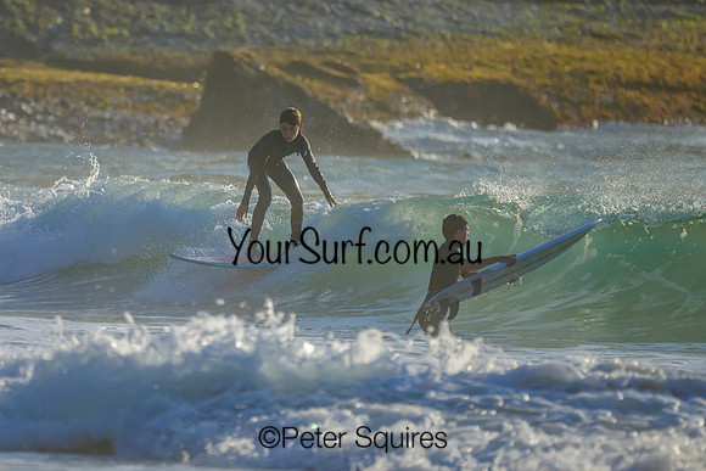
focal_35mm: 1098
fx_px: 21544
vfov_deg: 1.3
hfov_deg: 1.9
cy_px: 188
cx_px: 274
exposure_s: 1/2000
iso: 2200
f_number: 6.3
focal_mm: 800
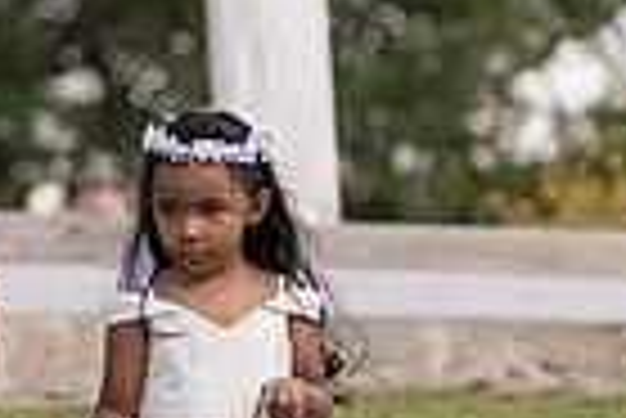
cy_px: 168
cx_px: -105
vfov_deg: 2.3
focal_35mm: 596
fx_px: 10374
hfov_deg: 3.5
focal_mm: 140
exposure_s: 1/400
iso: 100
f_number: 4
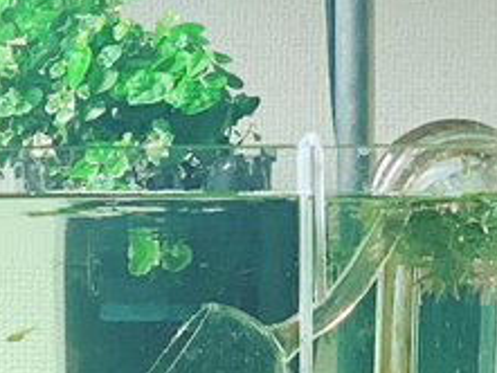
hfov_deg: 6.7
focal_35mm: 282
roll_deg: -1.2
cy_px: 670
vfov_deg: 5.2
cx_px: -616
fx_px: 4051
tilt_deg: -1.3
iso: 80
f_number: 2.4
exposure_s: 1/122
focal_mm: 6
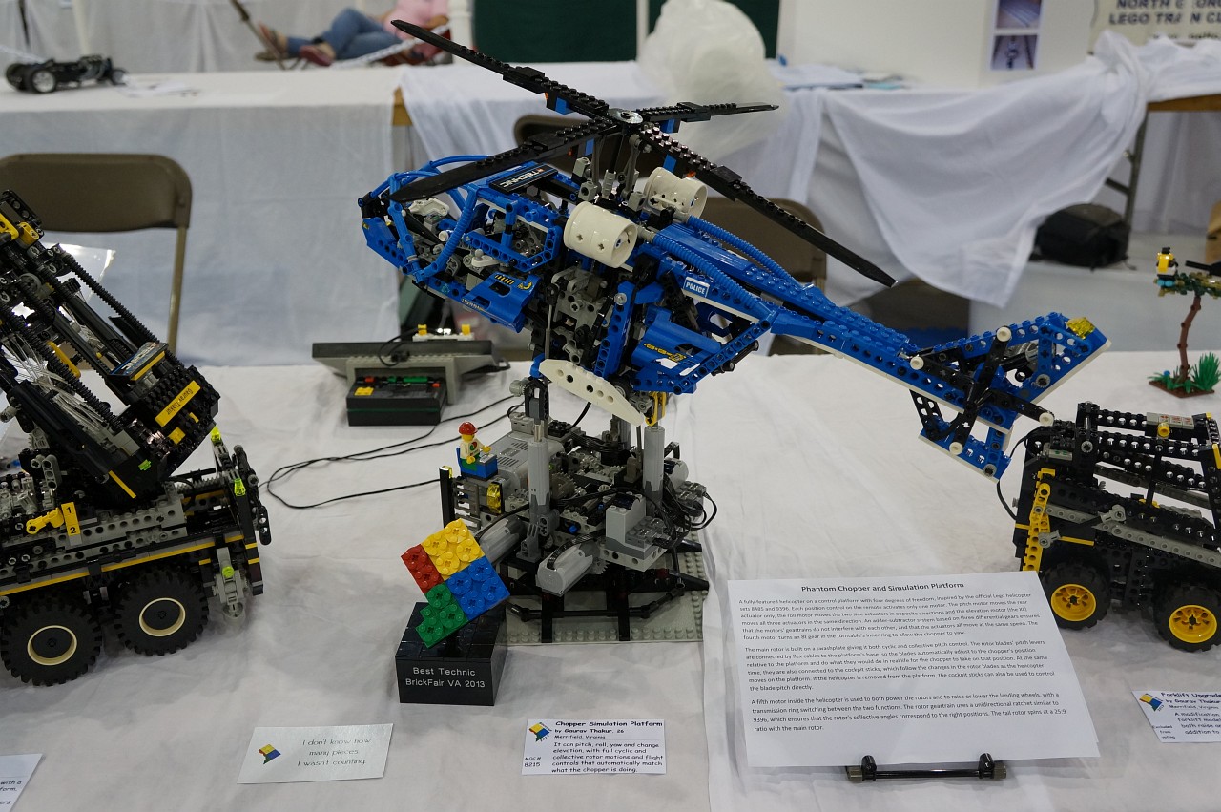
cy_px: 406
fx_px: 1118
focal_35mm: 33
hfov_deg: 57.3
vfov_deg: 39.9
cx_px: 610
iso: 800
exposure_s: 1/80
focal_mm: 22
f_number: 4.5
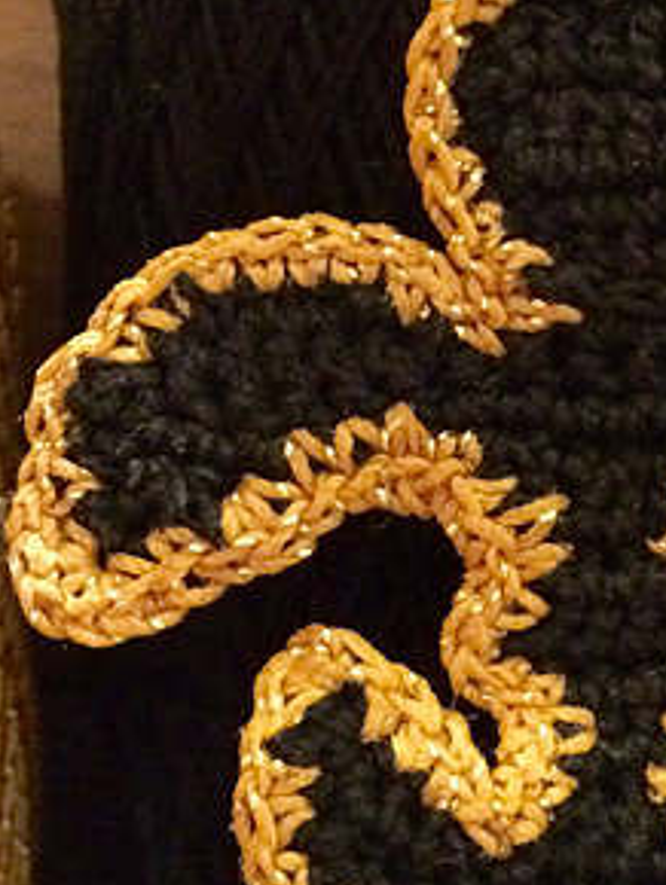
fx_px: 1639
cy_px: 357
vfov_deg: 30.2
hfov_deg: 22.5
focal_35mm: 64
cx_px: 580
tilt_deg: -15.8
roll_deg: +0.7
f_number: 2.2
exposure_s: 1/15
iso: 640
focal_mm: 4.15
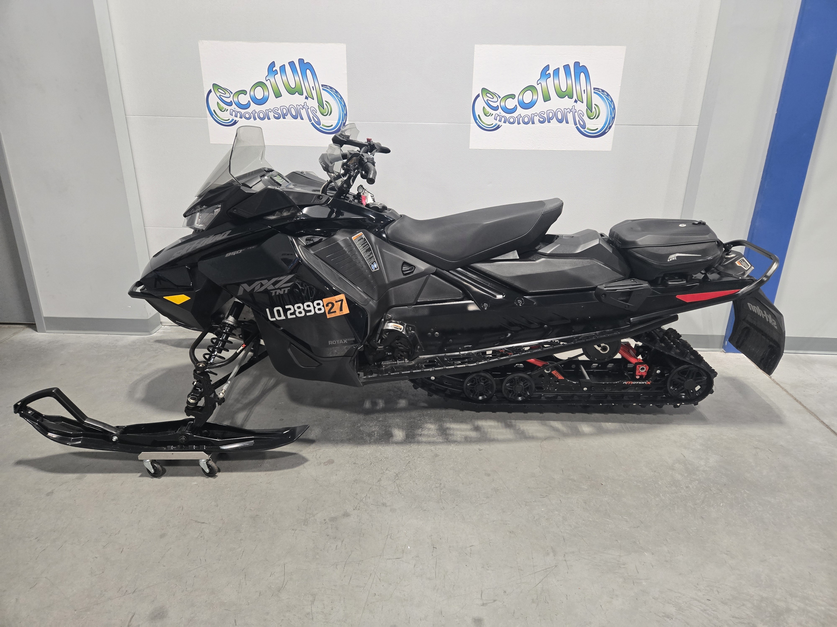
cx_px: 418
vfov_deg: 58.9
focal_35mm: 23
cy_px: 314
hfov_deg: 73.9
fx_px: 556
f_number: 1.8
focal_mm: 5.4
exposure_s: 1/120
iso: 400
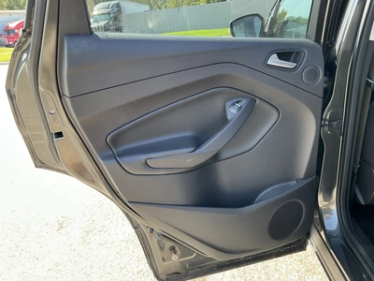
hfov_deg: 63.4
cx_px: 187
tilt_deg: -21.4
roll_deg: +6.5
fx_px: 303
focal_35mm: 28
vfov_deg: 49.7
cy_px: 140
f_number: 1.8
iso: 25
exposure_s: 1/122
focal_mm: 3
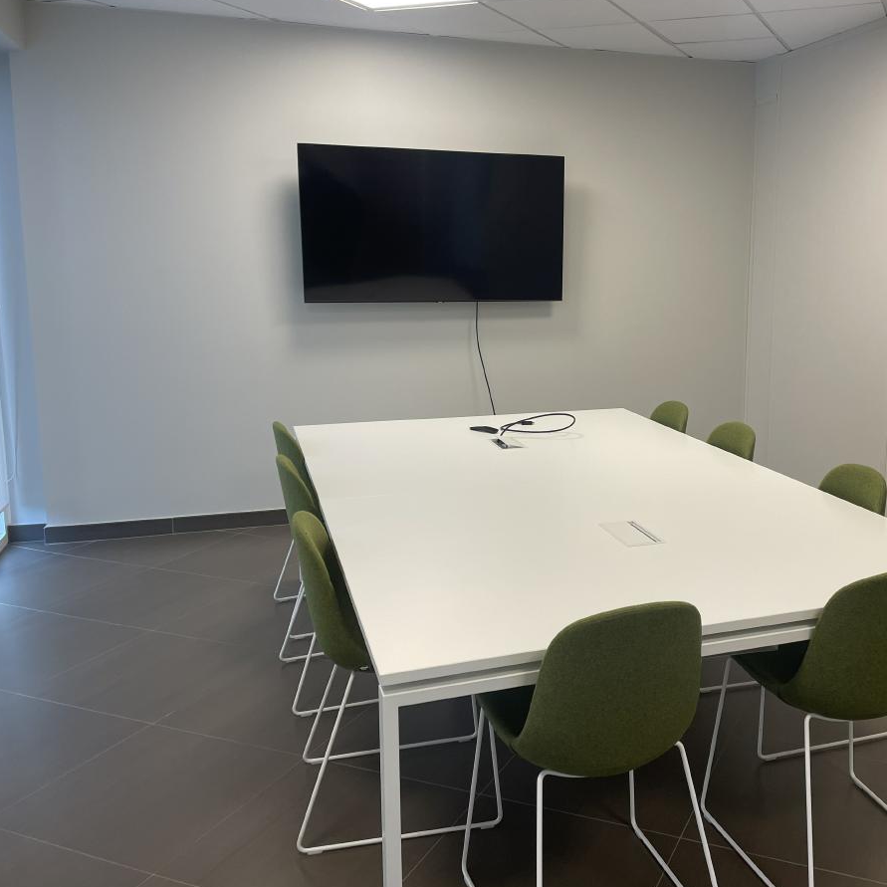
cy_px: 416
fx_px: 957
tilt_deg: -9.6
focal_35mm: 33
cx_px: 600
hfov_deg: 48.8
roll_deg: -0.3
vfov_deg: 49.7
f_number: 1.6
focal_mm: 4.2
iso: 64
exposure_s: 1/100
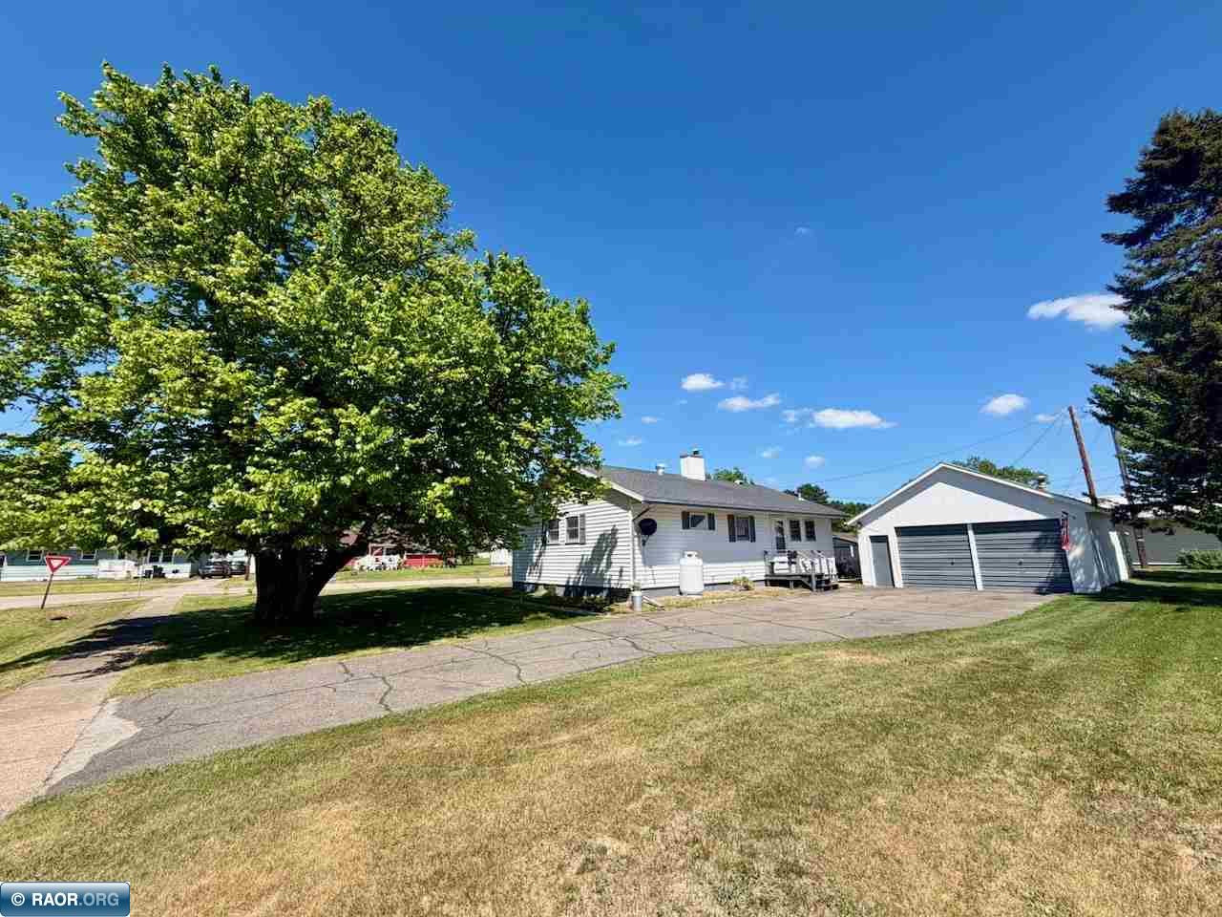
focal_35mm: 14
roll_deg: +1.3
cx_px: 611
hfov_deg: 102.1
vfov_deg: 85.7
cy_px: 458
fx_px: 494
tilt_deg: +10.8
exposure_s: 1/770
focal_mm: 2.22
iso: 25
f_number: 2.2
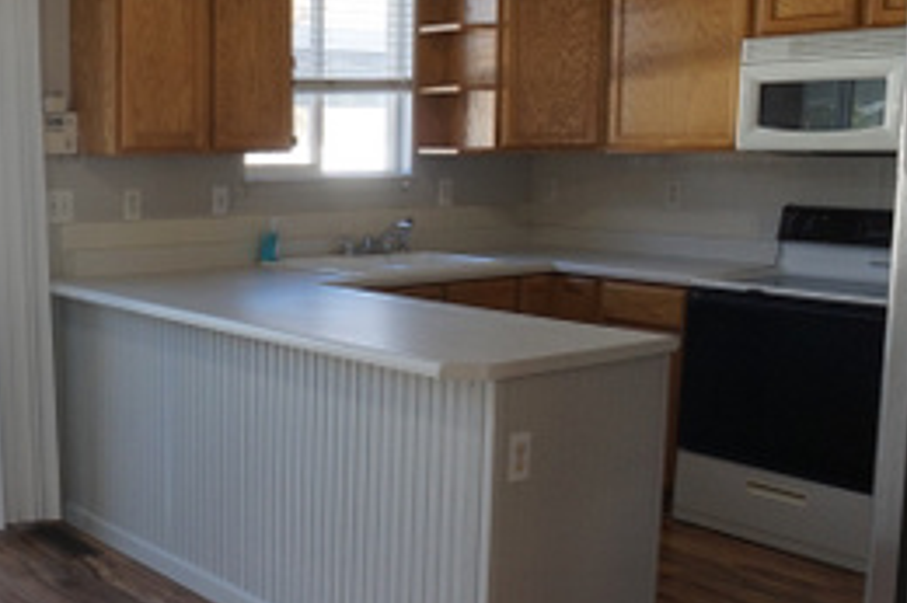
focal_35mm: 59
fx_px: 1485
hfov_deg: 32.2
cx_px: 77
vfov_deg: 23.0
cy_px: 293
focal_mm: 16
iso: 320
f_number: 4
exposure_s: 1/160
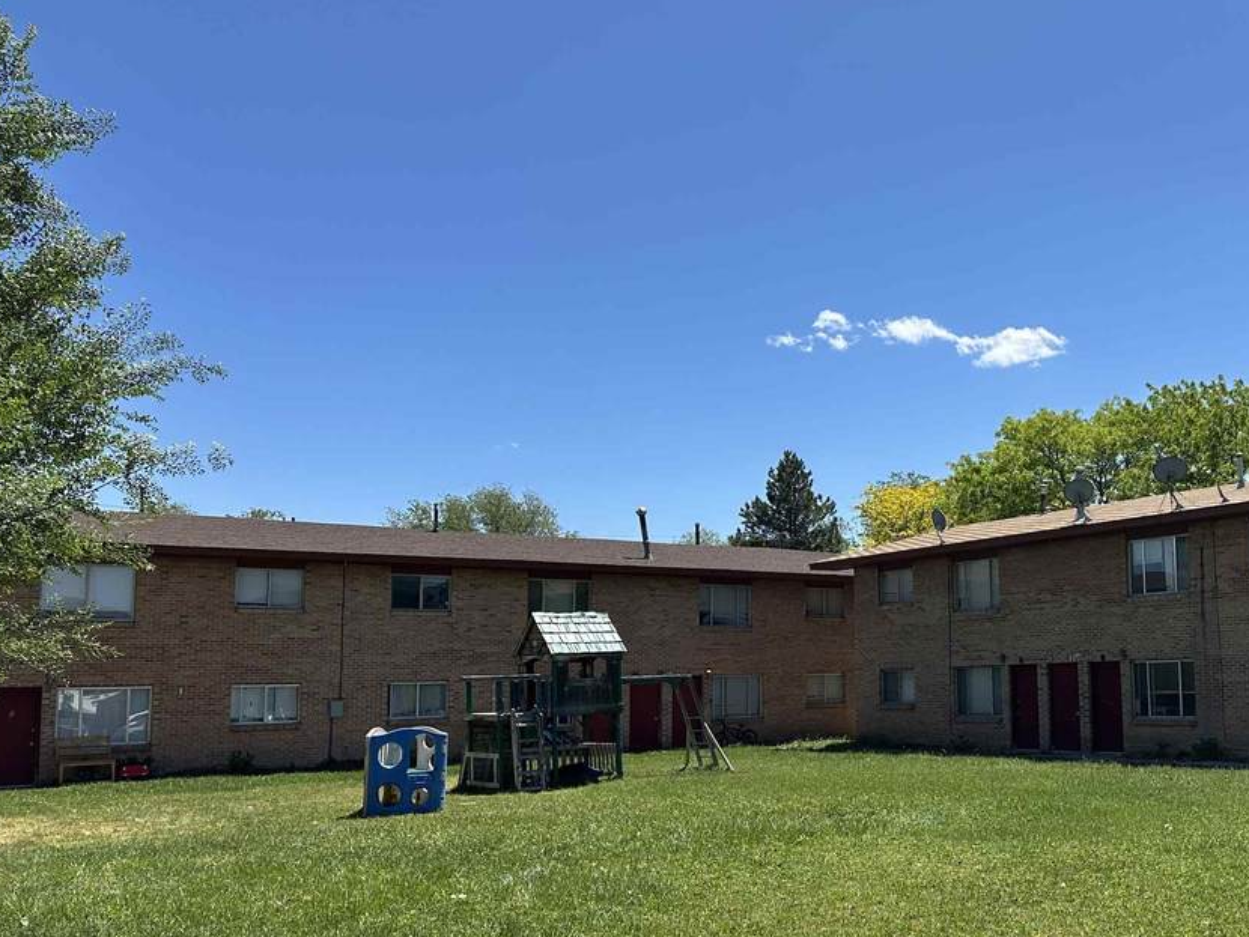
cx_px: 945
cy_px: 529
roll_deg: -0.3
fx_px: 1335
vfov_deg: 38.6
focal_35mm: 37
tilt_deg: +6.1
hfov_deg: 48.1
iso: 80
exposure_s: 1/4545
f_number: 1.78
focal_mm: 6.86
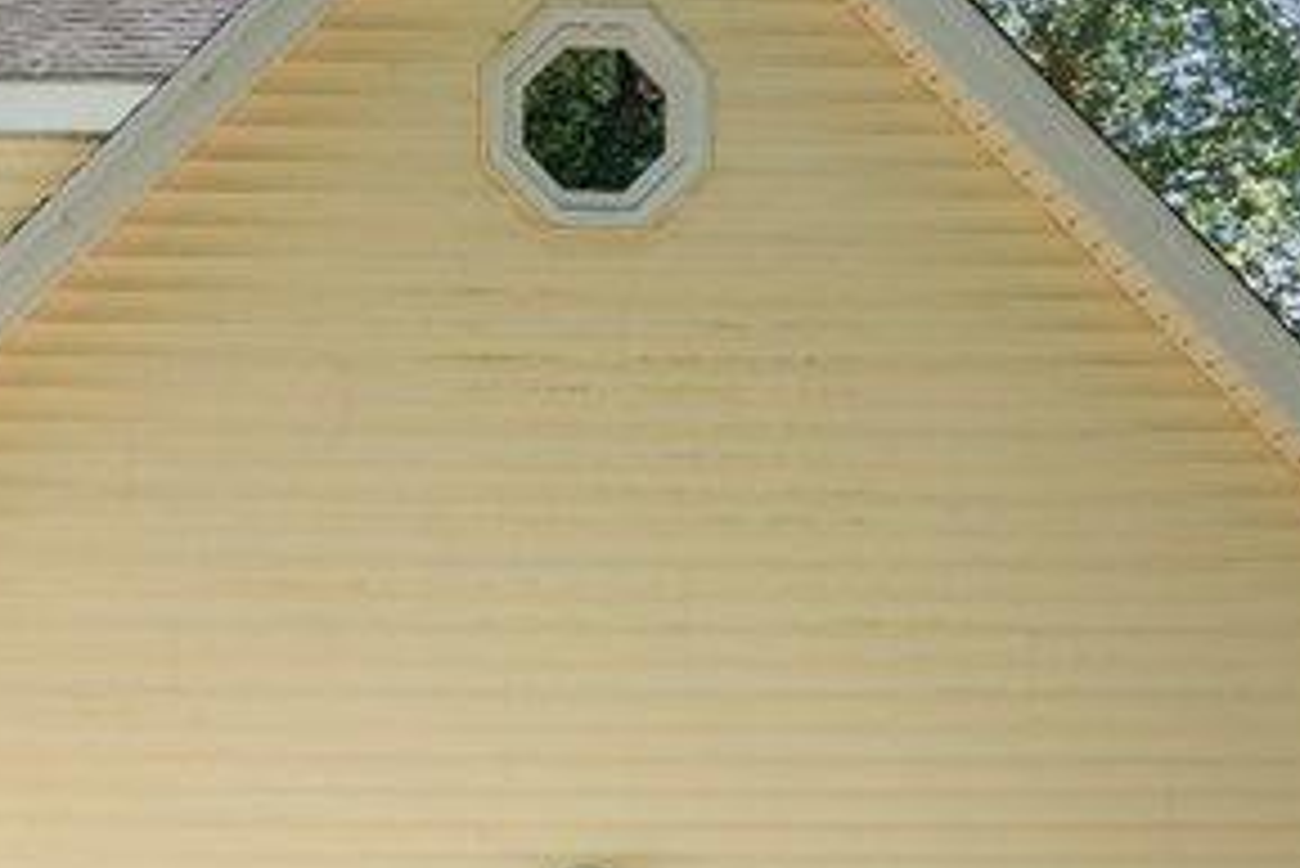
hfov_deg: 15.4
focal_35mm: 124
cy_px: 843
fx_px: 4480
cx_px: -576
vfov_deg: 11.0
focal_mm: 35
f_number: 7.1
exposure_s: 1/250
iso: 400
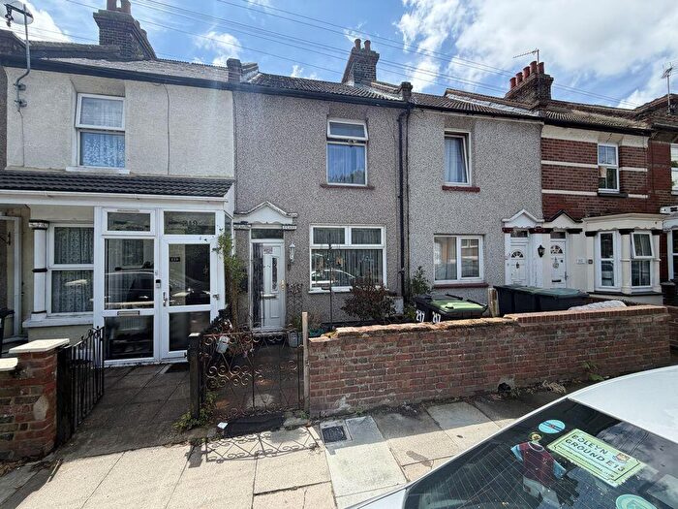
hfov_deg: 102.1
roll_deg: +0.2
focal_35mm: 14
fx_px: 274
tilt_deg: +0.1
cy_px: 254
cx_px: 339
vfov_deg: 85.7
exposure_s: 1/734
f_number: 2.2
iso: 40
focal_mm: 2.22
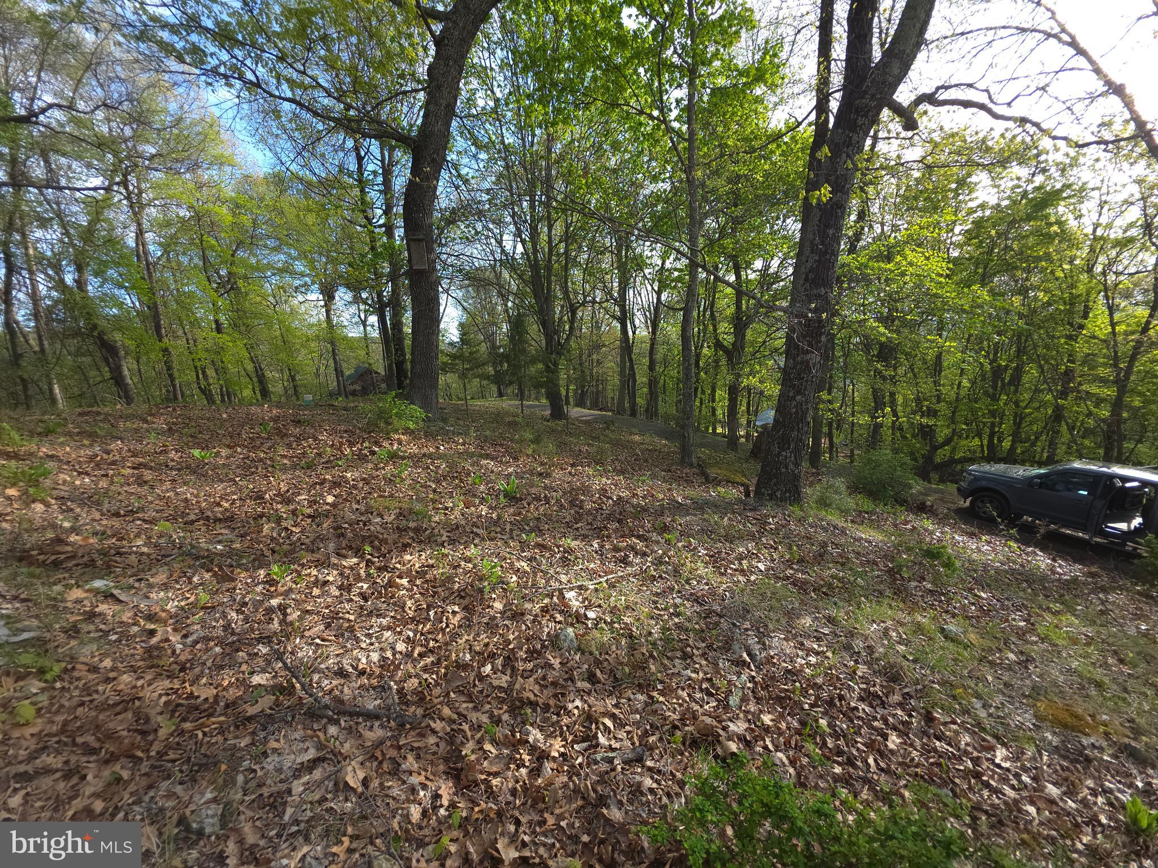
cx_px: 579
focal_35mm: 13
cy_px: 434
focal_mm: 2.2
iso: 20
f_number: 1.9
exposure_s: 1/149
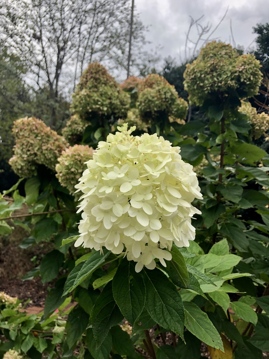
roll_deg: -1.4
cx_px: 134
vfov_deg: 63.4
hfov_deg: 49.7
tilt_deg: +9.0
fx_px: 290
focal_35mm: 28
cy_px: 180
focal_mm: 3.99
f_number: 1.8
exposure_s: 1/204
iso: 20
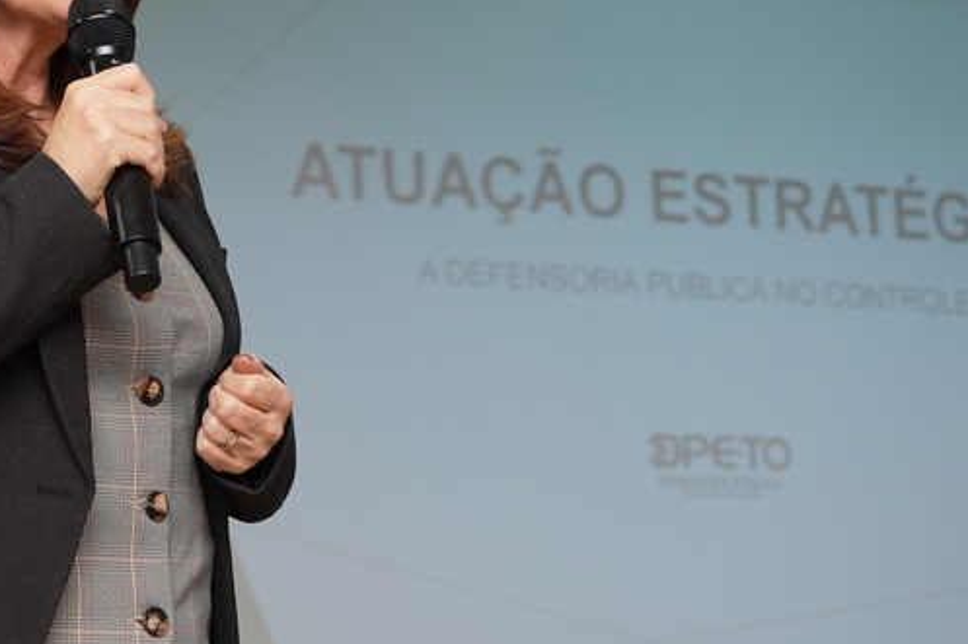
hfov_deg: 21.1
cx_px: 290
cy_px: 206
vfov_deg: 14.2
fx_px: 2580
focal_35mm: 96
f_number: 2.8
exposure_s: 1/160
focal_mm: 35.9
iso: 400
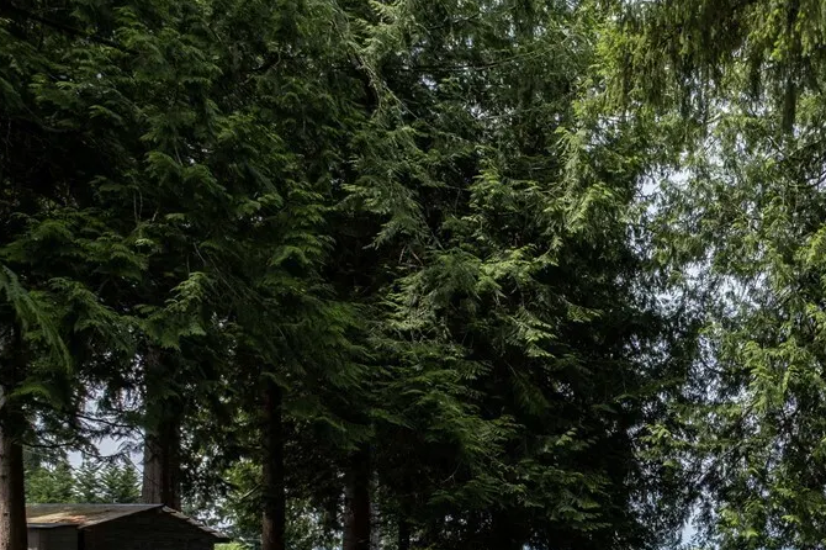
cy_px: 579
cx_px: 949
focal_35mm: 38
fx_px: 871
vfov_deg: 31.7
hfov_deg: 39.4
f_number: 7.1
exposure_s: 1/50
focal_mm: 10
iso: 200
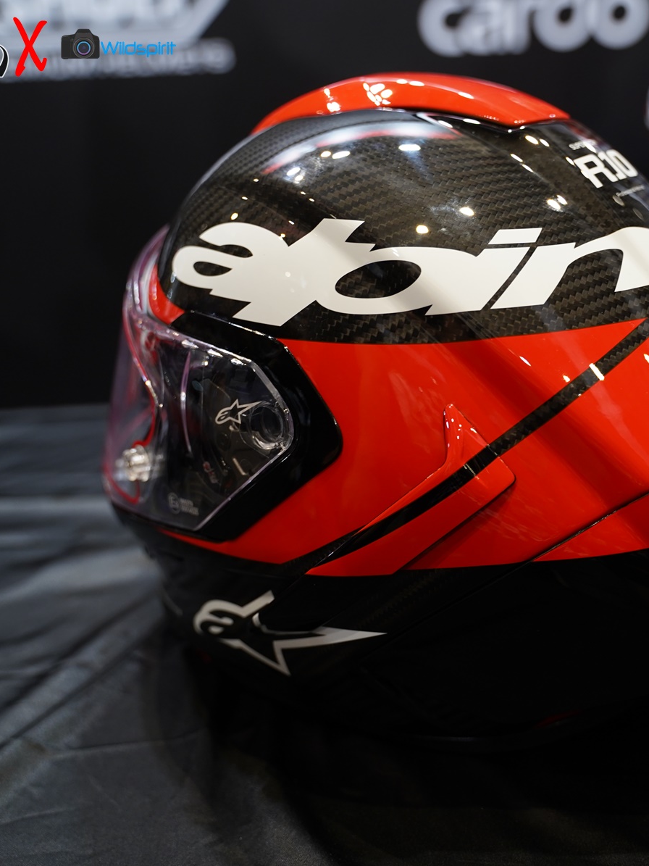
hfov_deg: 33.8
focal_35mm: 42
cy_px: 433
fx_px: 1050
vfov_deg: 44.8
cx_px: 465
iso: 800
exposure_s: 1/60
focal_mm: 29
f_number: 2.8
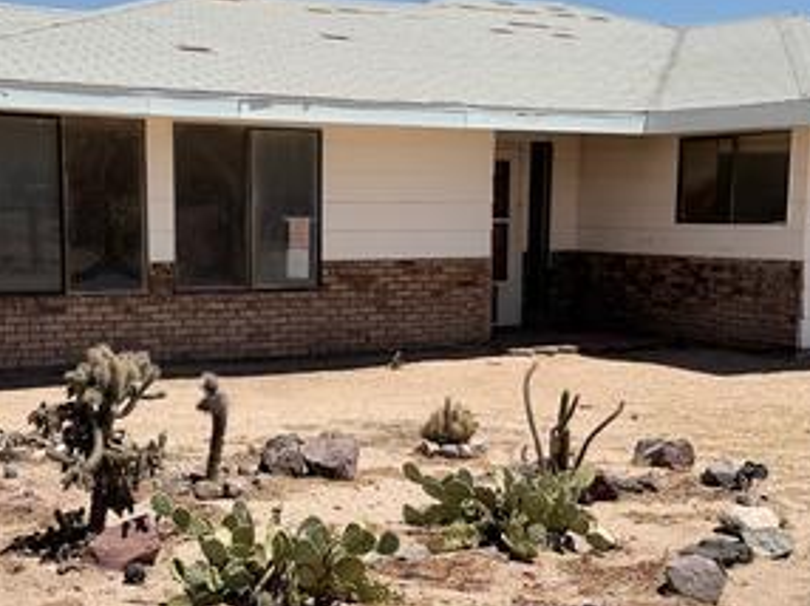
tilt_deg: -8.7
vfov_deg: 26.0
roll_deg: -0.1
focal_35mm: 56
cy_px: 371
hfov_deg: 34.3
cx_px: 347
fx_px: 1309
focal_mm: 6.76
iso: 80
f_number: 1.78
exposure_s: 1/9091
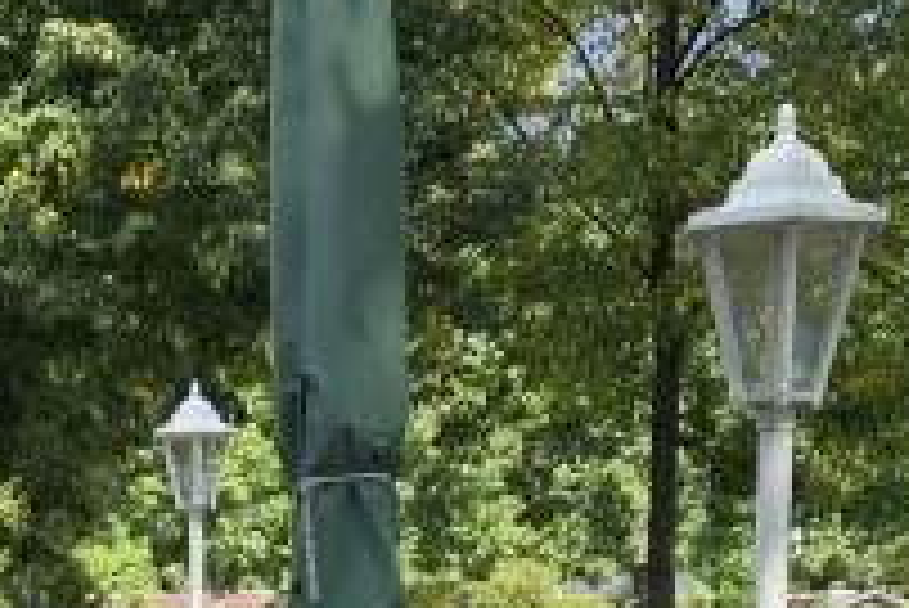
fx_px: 3057
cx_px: 184
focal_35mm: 121
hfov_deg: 16.8
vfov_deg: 10.0
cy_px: 1459
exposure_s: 1/756
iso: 25
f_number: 1.8
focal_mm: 5.4
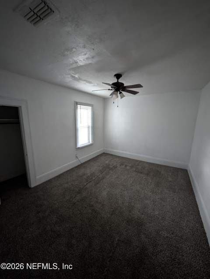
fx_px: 97
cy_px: 140
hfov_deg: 94.5
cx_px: 105
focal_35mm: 12
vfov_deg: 110.5
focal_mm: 2.02
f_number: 1.7
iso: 386
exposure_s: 1/23.9
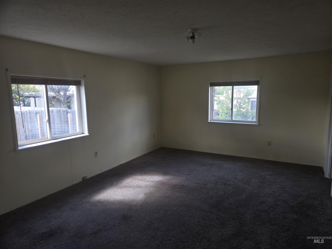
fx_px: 221
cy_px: 124
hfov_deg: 73.9
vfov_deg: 58.9
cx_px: 166
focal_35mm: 23
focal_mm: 5.4
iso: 32
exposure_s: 1/60
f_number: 1.8
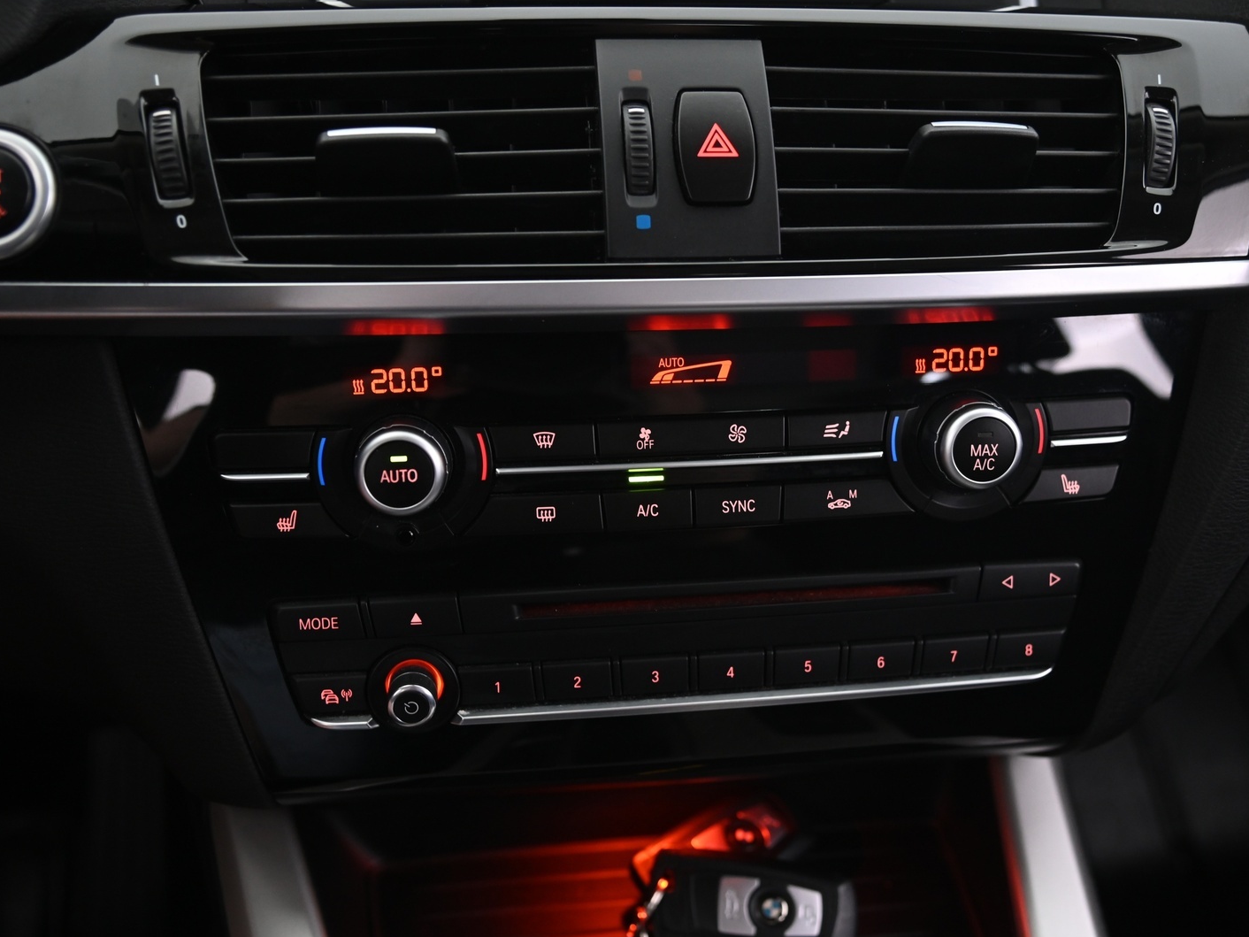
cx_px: 670
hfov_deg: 44.8
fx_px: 1515
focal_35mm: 42
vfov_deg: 34.3
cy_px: 477
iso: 2000
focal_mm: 38
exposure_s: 1/13
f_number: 4
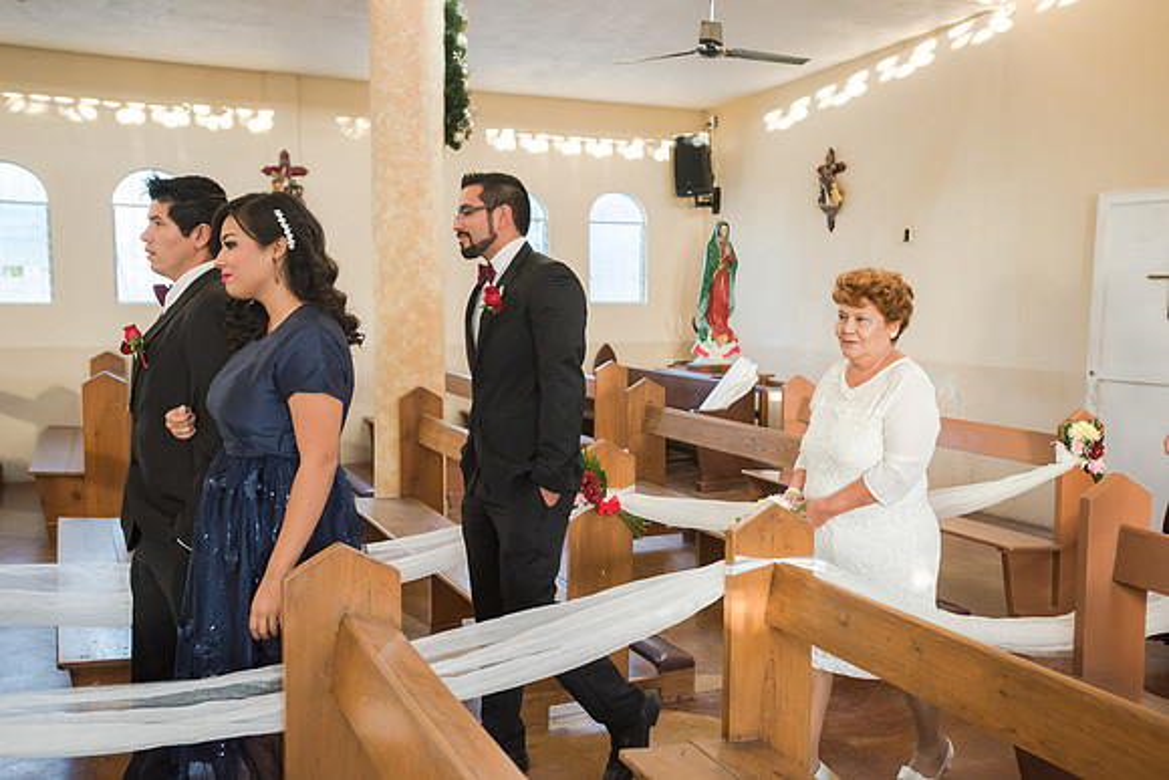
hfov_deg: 54.4
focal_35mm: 35
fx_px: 1137
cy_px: 390
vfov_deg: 37.9
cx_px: 584
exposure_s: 1/250
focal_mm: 35
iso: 1600
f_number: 2.8
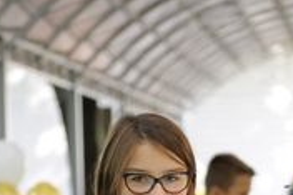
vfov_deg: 5.5
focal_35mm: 246
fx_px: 2000
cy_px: 320
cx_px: 225
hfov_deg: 8.4
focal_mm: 62
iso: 400
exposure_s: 1/200
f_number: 2.8
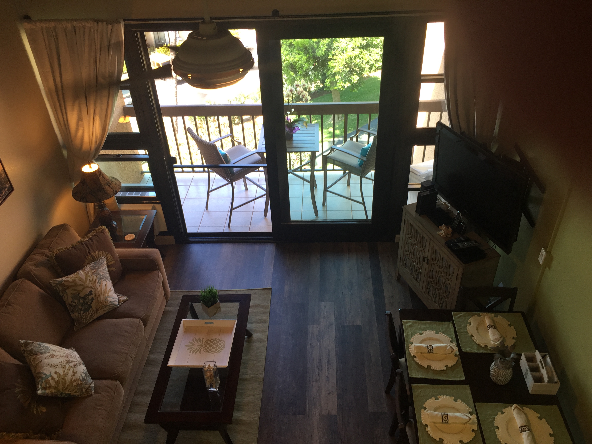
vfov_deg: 48.2
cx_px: 296
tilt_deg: -37.8
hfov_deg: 61.7
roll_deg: +1.3
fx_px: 496
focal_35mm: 29
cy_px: 222
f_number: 2.2
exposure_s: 1/40
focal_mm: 4.15
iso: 40
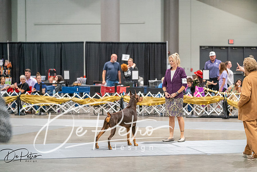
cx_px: 128
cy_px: 86
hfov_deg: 17.1
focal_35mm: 120
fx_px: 857
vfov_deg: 11.4
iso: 6400
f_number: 2.8
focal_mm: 120
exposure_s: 1/250
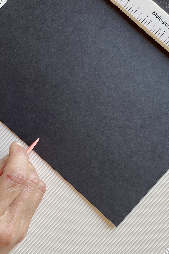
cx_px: 83
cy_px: 130
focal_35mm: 28
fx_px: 197
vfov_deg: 65.5
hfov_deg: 46.4
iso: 125
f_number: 1.6
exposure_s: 1/121
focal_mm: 4.2
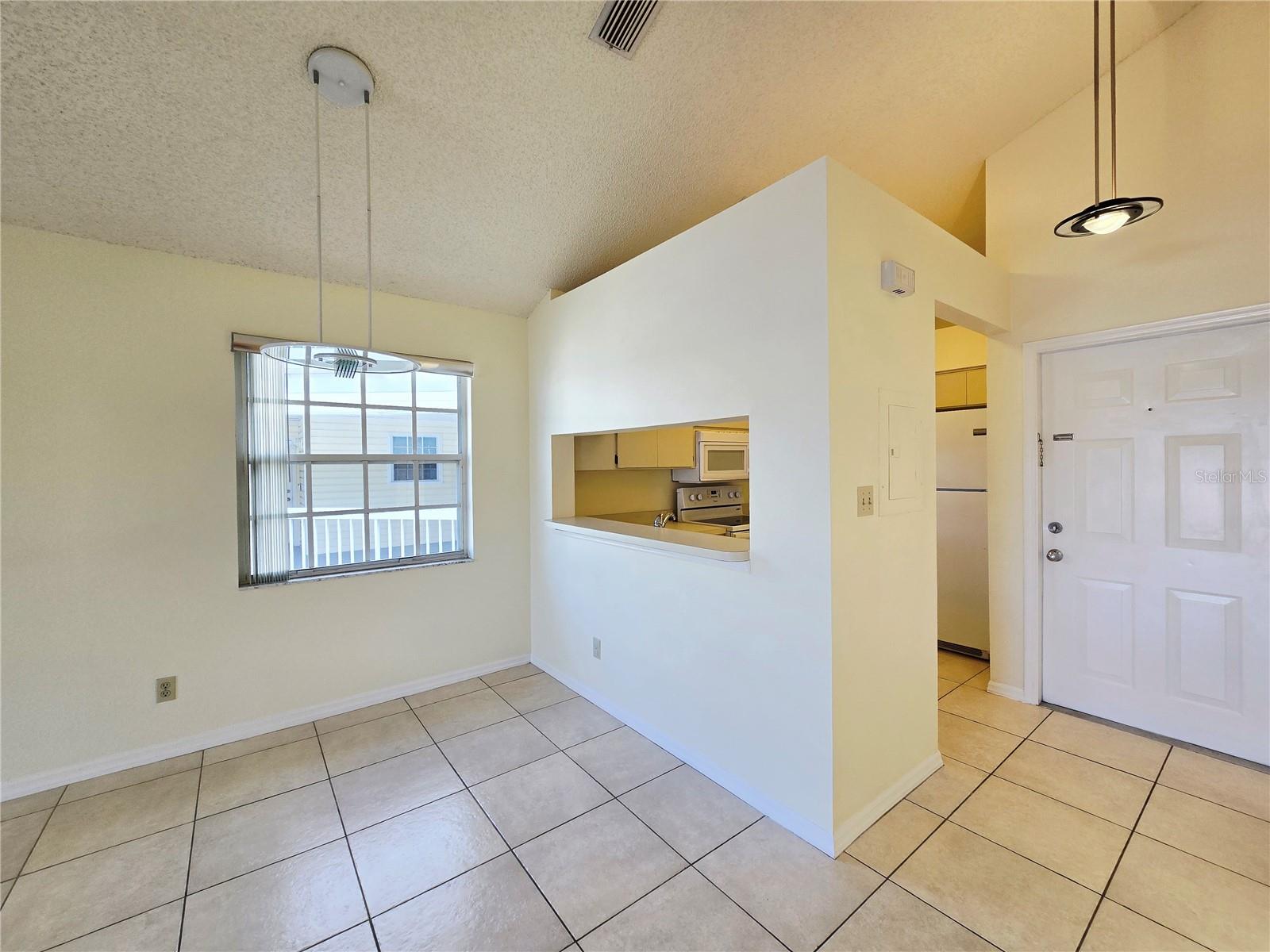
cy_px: 476
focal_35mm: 13
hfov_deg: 106.2
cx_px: 635
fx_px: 477
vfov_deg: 89.9
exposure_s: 1/120
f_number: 2.2
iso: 64
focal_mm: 2.2
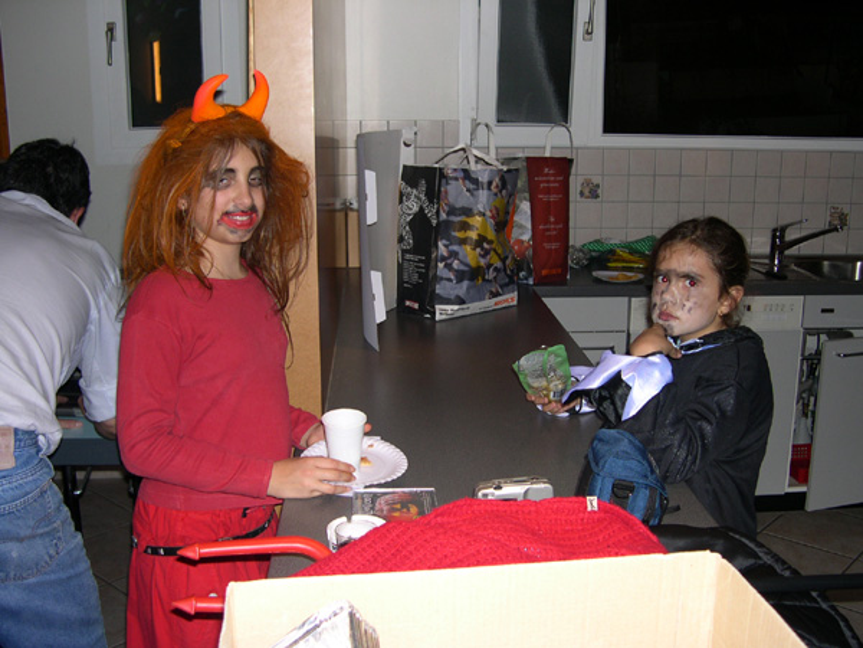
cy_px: 324
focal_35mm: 38
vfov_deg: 37.7
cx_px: 432
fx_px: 947
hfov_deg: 49.0
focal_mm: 8
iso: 100
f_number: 2.8
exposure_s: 1/60
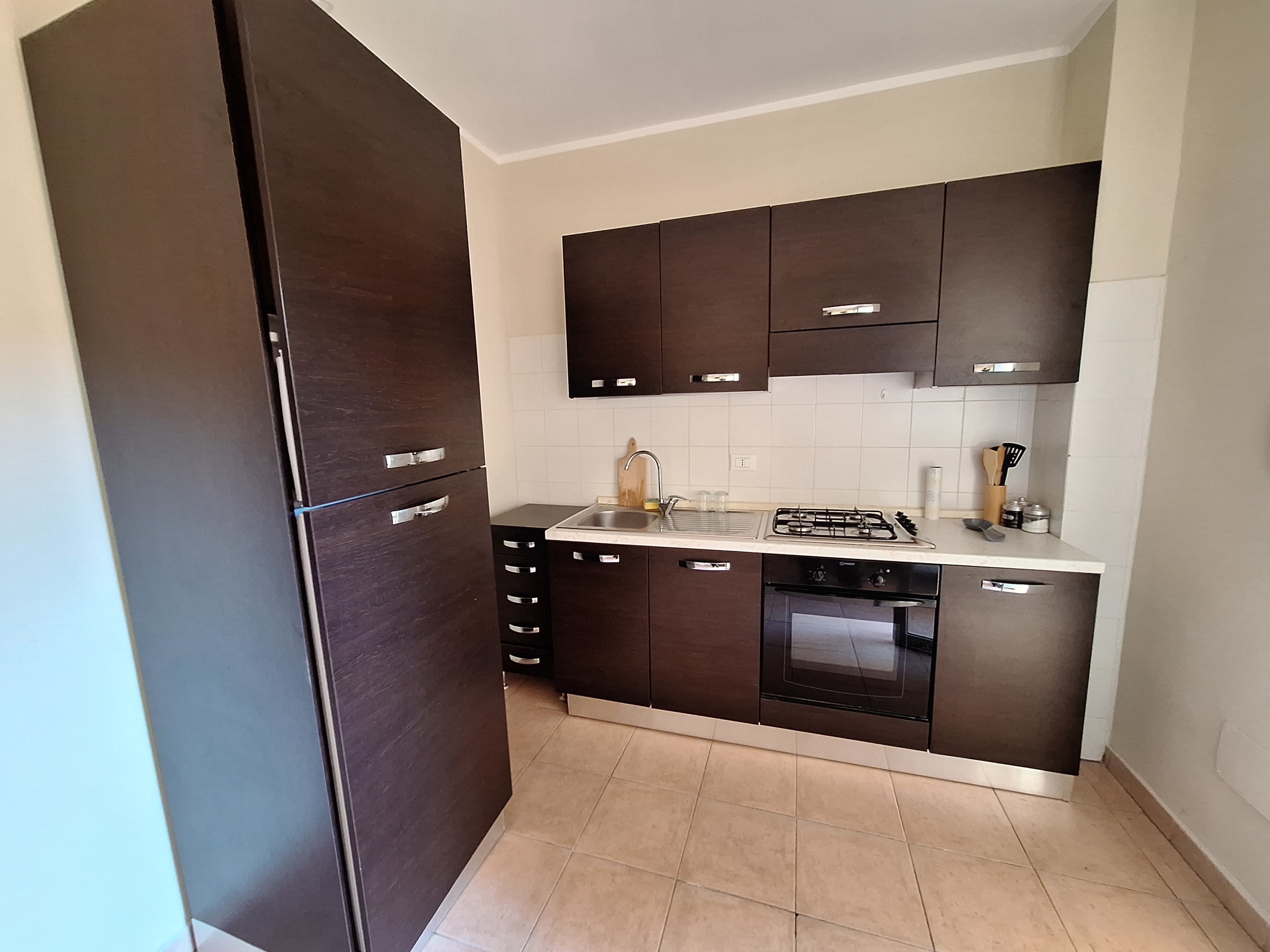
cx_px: 635
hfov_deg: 106.2
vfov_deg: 89.9
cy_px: 476
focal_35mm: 13
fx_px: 477
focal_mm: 1.74
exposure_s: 1/30
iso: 160
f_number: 2.2
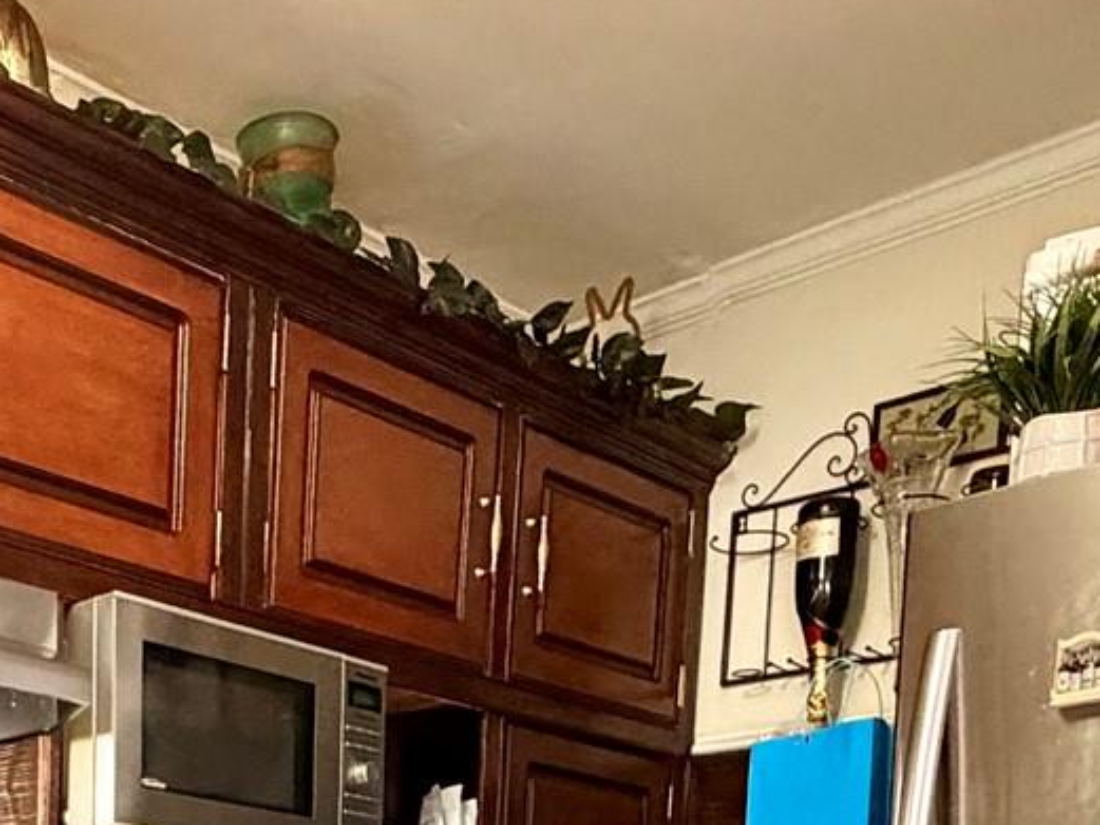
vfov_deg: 21.6
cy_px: 1285
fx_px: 1748
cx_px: 97
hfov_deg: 33.0
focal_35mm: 55
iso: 640
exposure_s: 1/60
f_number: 2.2
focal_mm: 2.22
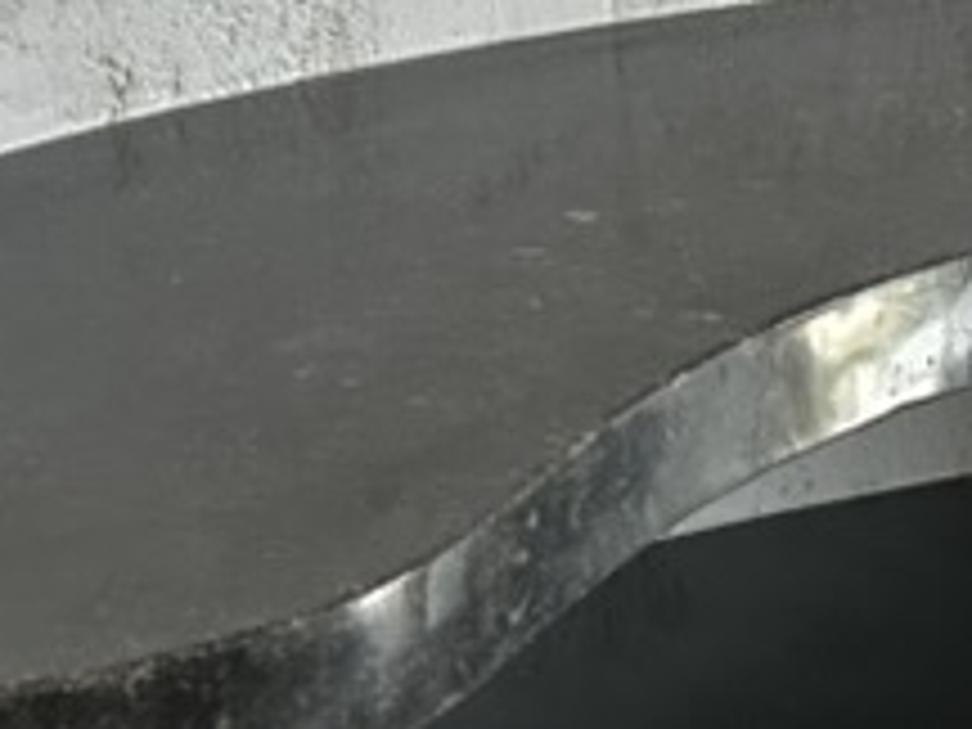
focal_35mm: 123
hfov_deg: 15.7
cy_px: 860
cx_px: 1012
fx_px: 3454
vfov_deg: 11.8
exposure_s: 1/40
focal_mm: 5.7
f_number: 1.5
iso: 500
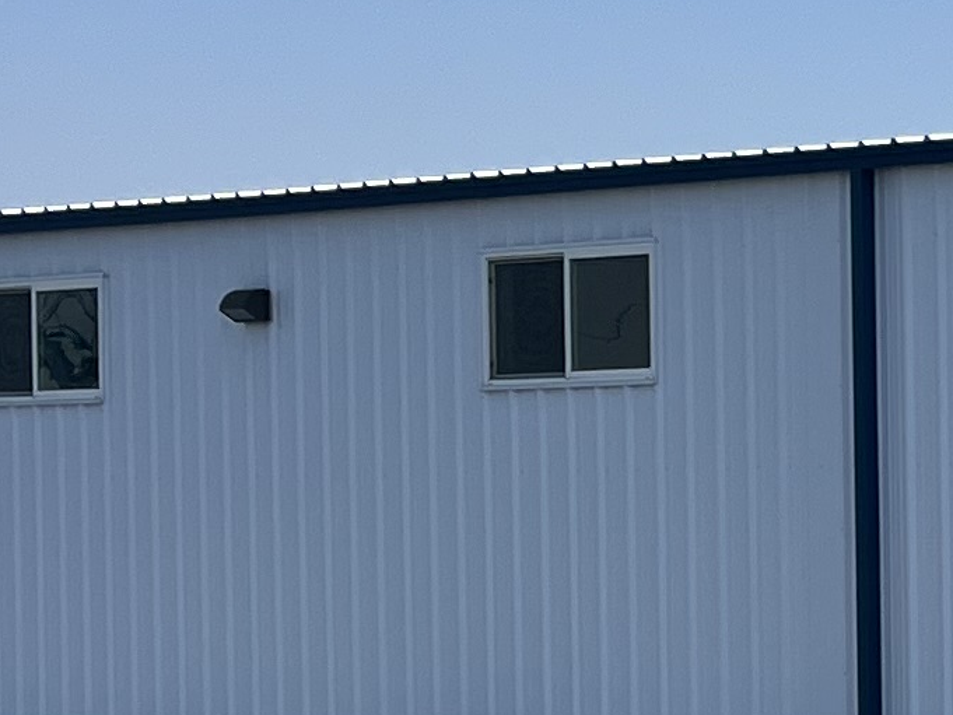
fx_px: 4240
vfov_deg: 9.6
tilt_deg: -0.8
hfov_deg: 11.5
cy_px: 500
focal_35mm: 154
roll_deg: +0.8
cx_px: 1940
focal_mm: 5.1
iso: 50
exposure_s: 1/5556
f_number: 1.6
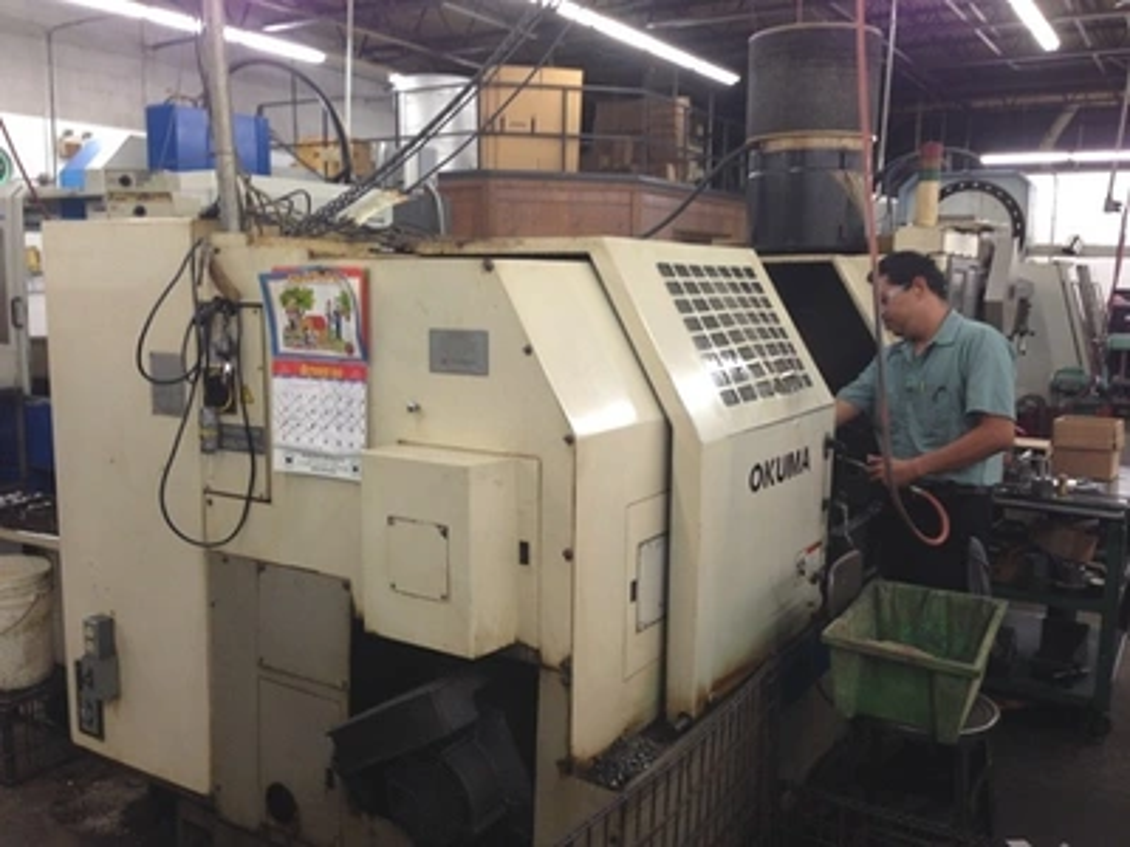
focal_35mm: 33
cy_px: 424
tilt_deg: -7.0
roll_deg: +0.3
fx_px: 1077
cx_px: 565
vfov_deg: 42.9
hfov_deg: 55.4
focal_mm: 4.12
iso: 64
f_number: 2.4
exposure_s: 1/20
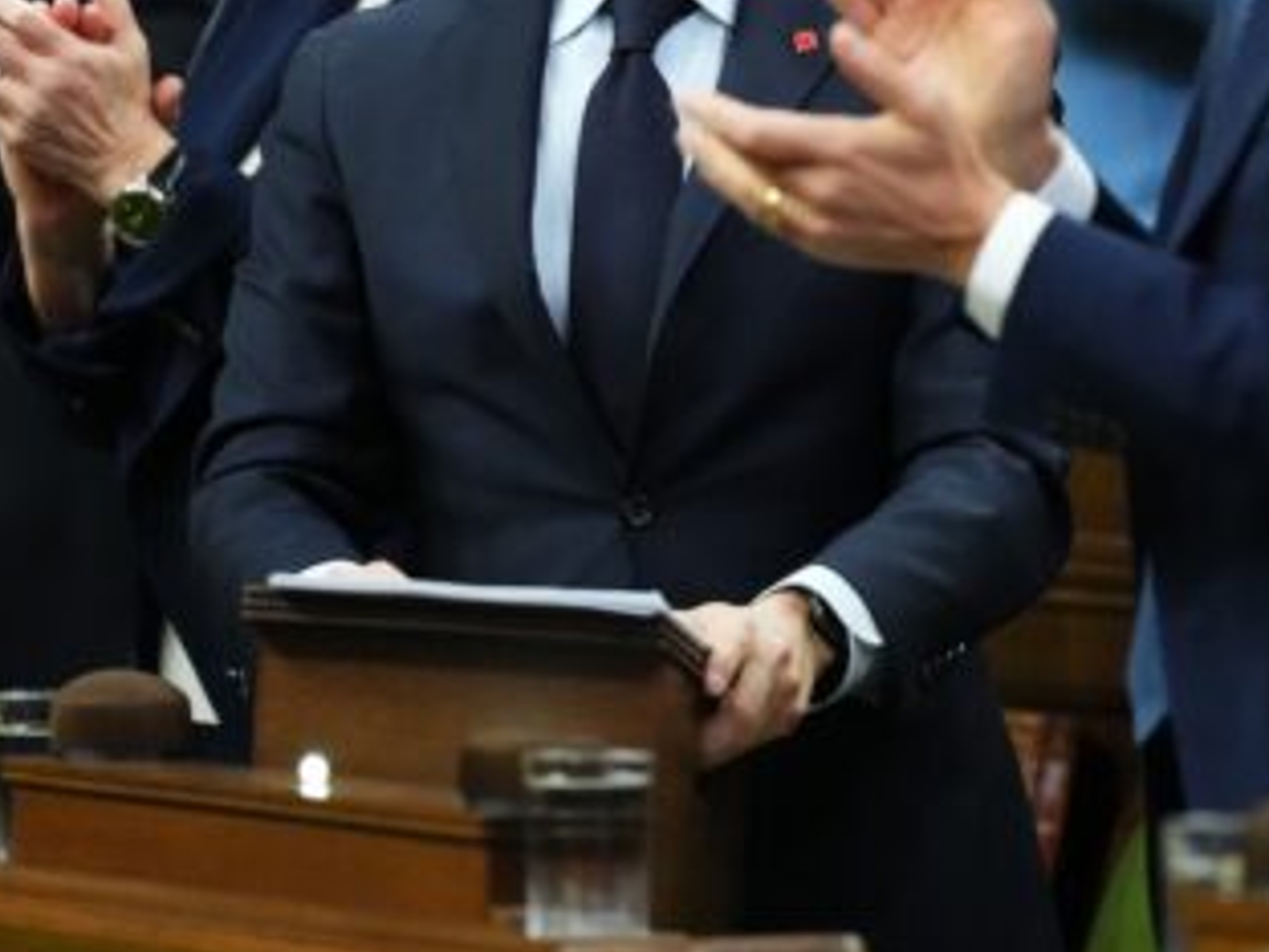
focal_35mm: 709
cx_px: 614
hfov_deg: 2.8
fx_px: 25991
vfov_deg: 2.1
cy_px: 57
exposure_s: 1/320
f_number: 2.8
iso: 6400
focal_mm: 300
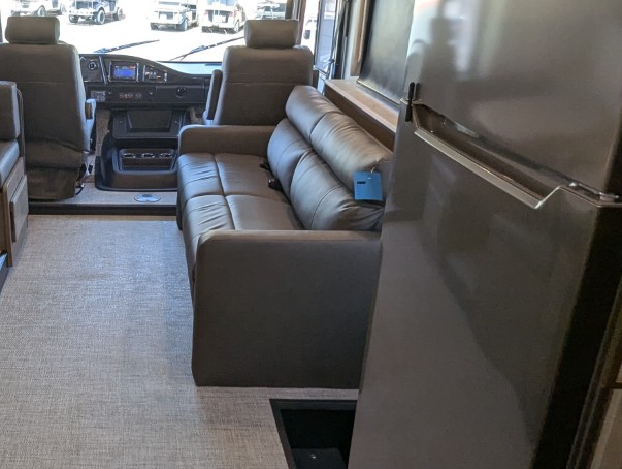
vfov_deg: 38.7
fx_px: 666
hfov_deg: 47.6
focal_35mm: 37
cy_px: 208
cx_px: 135
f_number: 2.2
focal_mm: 2.35
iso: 106
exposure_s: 1/106
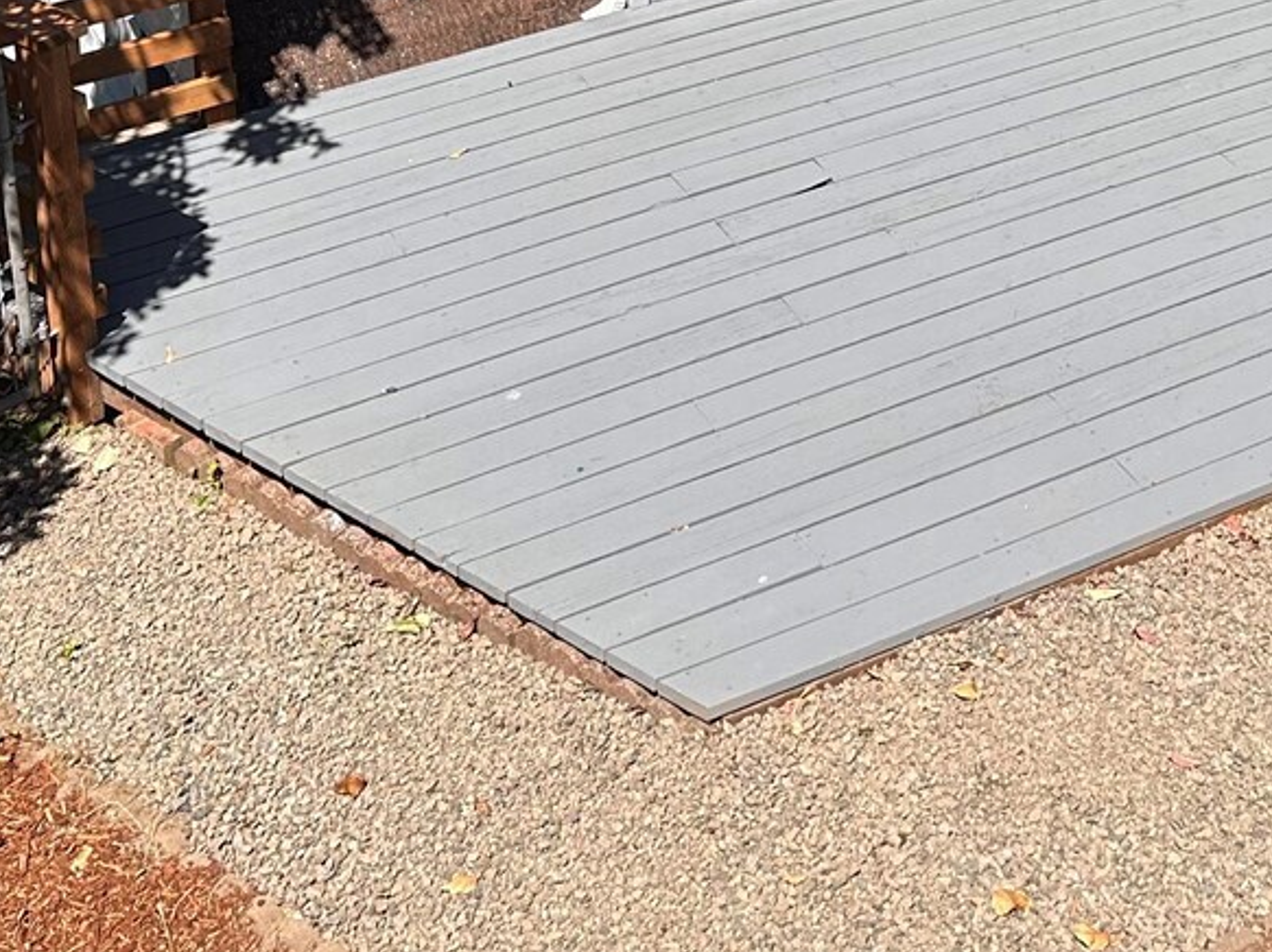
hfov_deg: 28.8
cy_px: -323
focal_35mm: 66
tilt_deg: -18.7
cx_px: 1003
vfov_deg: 20.2
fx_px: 2424
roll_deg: -1.8
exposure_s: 1/3247
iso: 80
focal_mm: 6.86
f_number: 1.78
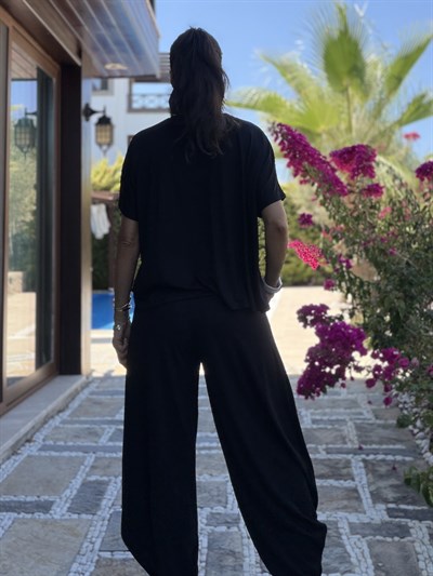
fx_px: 500
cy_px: 288
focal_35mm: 30
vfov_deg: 60.0
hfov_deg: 46.8
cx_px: 216
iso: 25
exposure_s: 1/619
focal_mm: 2.71
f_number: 1.9
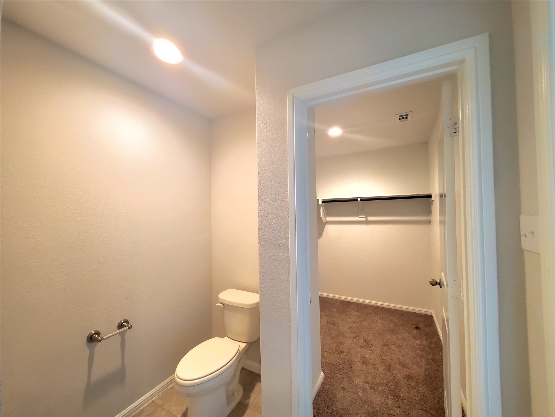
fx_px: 208
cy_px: 208
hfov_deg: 106.2
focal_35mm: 13
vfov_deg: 89.9
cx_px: 278
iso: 250
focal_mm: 1.8
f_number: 2.2
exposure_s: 1/60.2
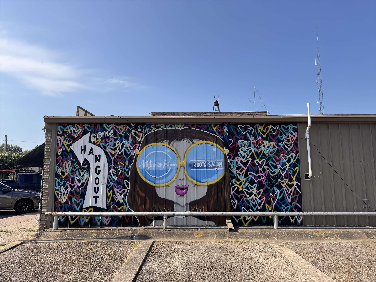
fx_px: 261
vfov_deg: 56.8
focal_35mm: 24
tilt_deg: +6.5
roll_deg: +0.3
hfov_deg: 71.6
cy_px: 141
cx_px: 188
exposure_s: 1/2331
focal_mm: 6.76
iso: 80
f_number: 1.78
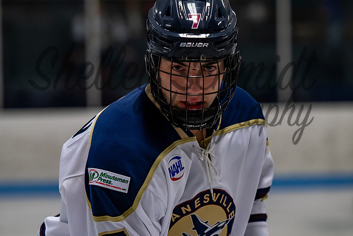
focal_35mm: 225
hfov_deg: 9.1
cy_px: 118
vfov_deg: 6.1
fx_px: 2207
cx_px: 176
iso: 800
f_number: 3.2
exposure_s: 1/800
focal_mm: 150
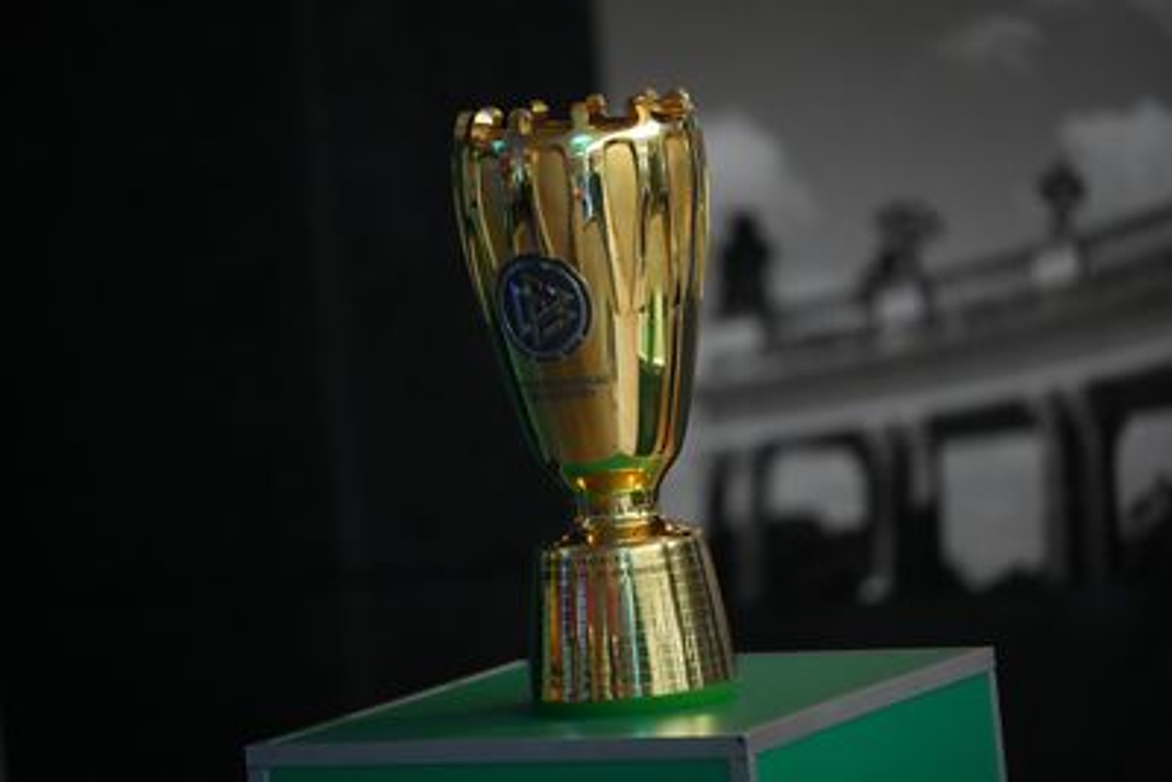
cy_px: 391
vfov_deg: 7.9
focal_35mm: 173
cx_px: 586
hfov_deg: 11.9
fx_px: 5634
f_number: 2.8
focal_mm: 173
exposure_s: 1/2000
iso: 12800
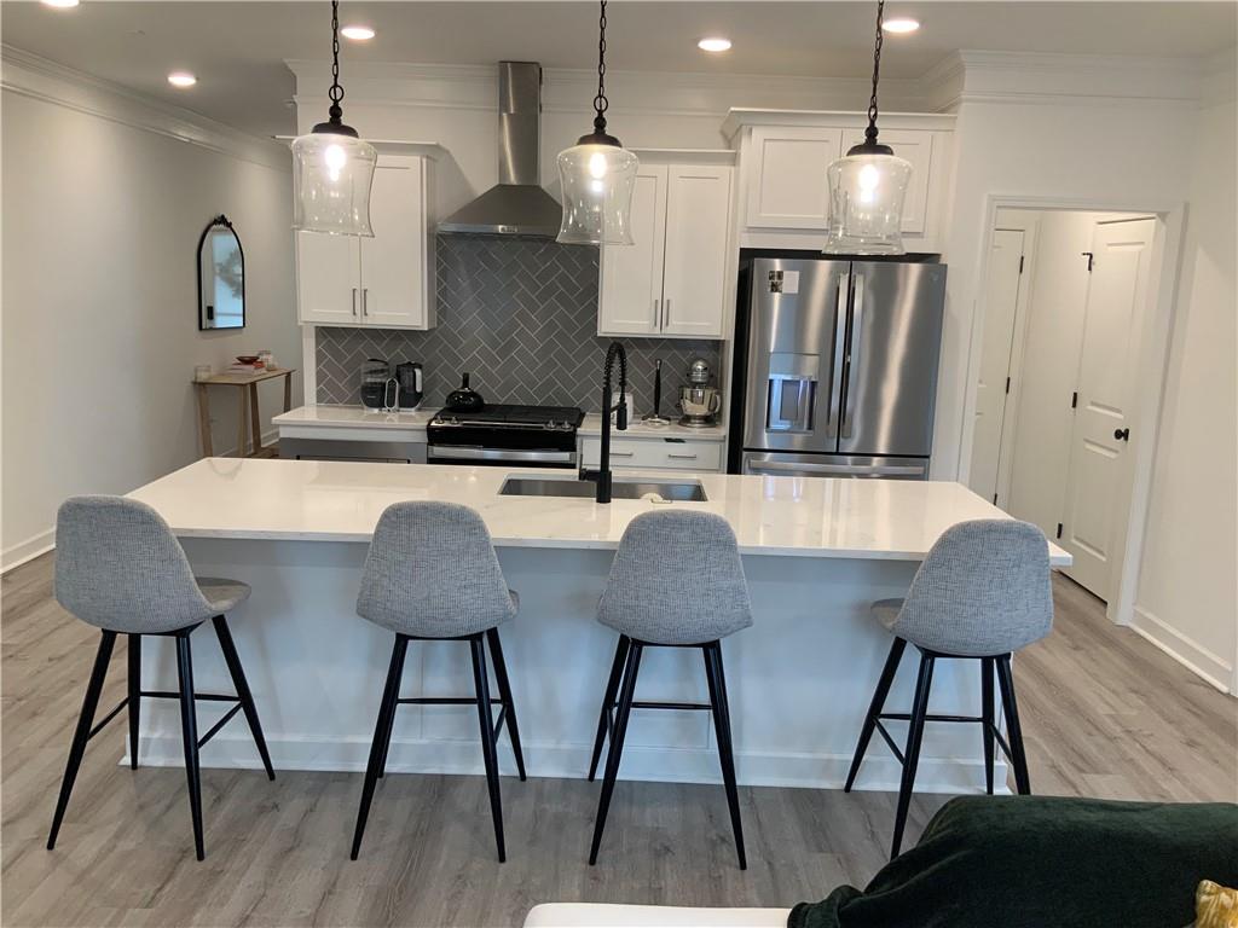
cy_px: 464
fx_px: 1037
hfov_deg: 61.7
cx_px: 619
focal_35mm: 29
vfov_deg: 48.2
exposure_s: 1/60
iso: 50
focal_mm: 3
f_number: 1.8
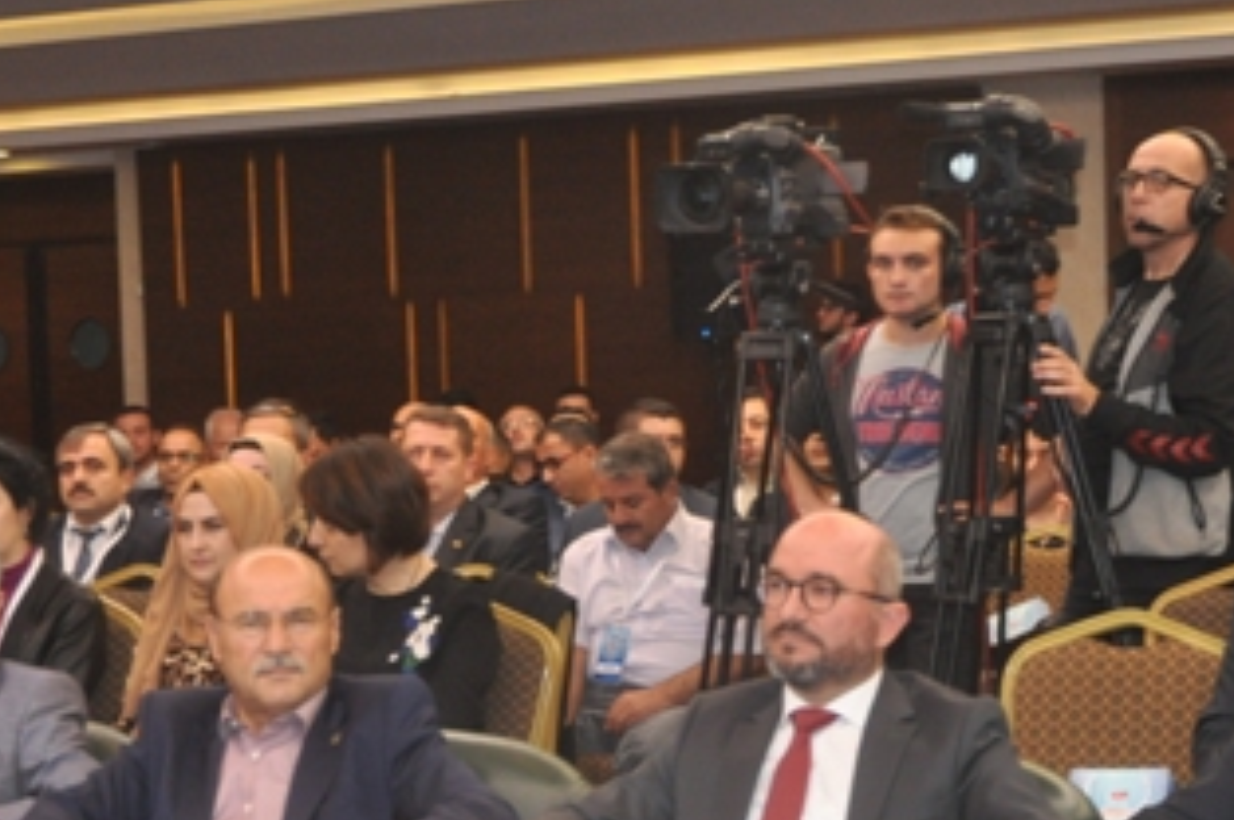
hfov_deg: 21.4
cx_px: 489
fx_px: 3254
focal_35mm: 95
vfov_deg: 14.3
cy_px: 629
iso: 800
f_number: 4
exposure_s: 1/60
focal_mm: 31
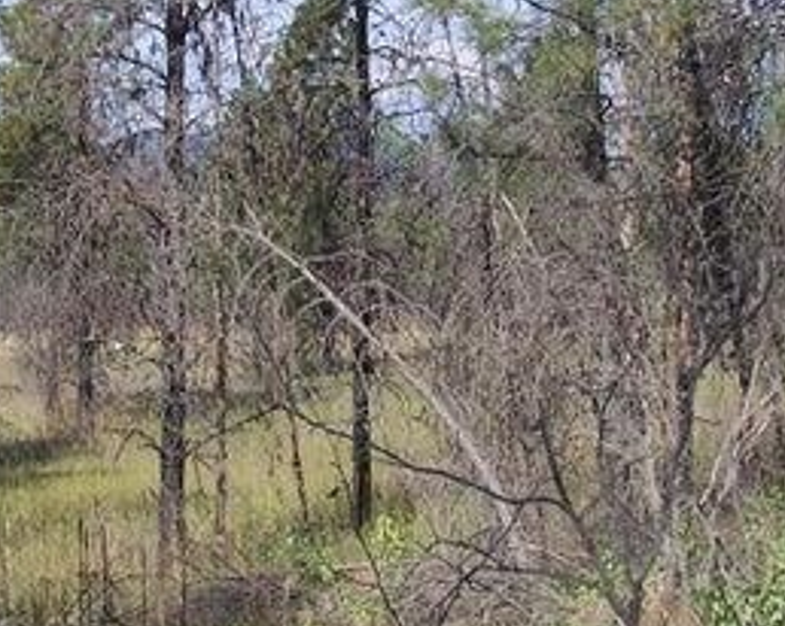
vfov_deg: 16.6
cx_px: 256
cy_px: 122
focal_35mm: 92
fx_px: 2136
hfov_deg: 20.7
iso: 80
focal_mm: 6.3
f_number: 4
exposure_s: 1/750
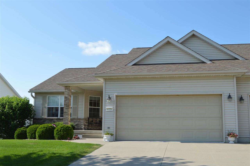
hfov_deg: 46.4
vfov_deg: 31.8
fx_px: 291
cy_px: 83
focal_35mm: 42
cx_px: 125
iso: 100
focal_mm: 28
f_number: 7.1
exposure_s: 1/200
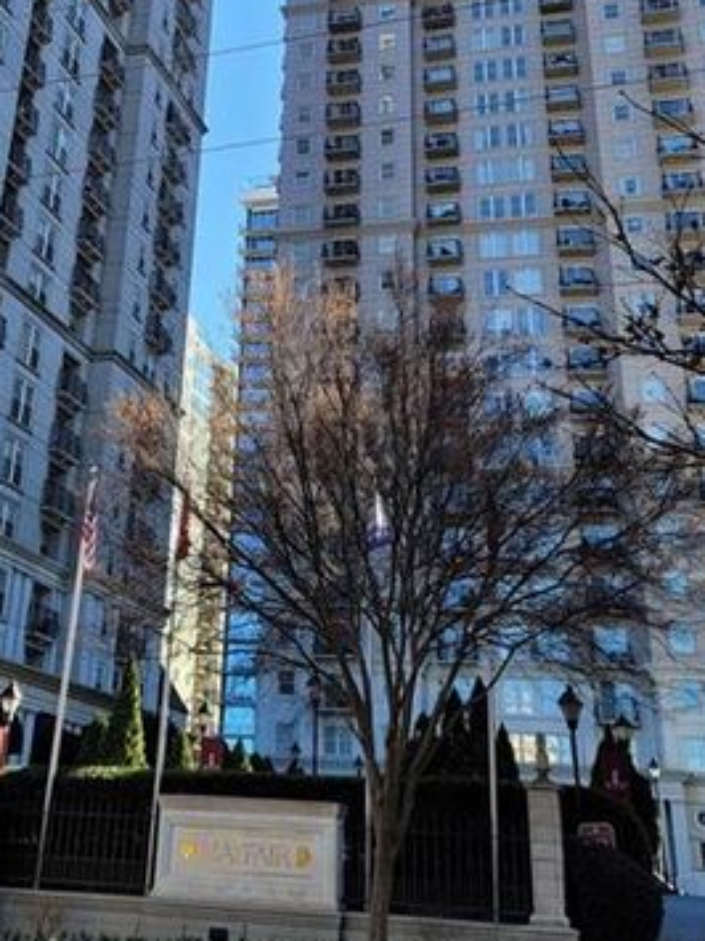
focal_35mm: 47
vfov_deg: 38.2
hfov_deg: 30.7
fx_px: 1277
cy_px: 126
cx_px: 257
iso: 20
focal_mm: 7
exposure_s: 1/377
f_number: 1.8
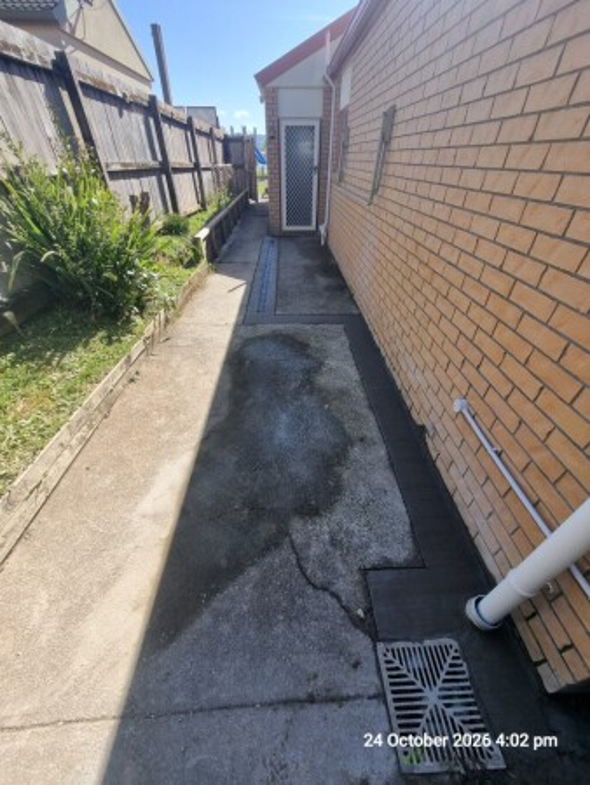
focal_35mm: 13
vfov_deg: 106.2
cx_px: 295
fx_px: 295
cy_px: 392
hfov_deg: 90.0
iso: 50
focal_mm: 1.74
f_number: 2.2
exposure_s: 1/499
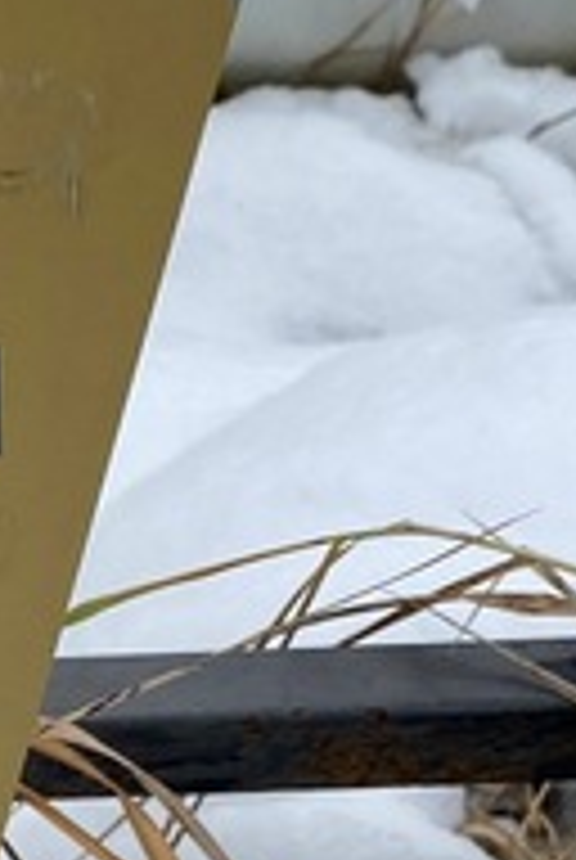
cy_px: 761
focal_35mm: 113
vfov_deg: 17.8
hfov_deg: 11.0
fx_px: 2702
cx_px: -621
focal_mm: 4.25
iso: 32
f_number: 1.8
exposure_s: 1/391
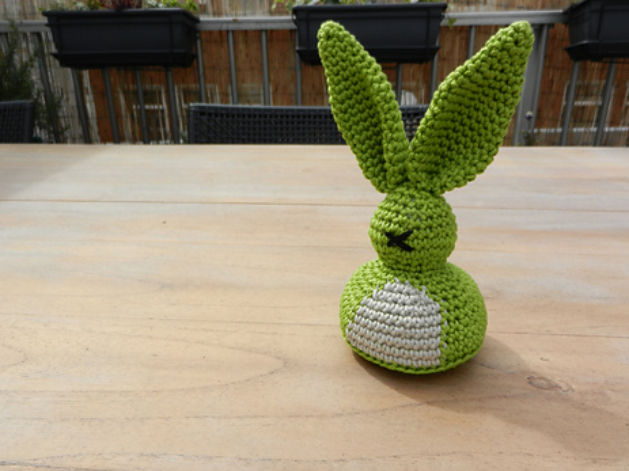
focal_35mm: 27
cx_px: 310
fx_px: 490
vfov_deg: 51.3
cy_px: 222
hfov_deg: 65.3
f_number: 3.5
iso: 160
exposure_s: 1/1250
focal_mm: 4.5
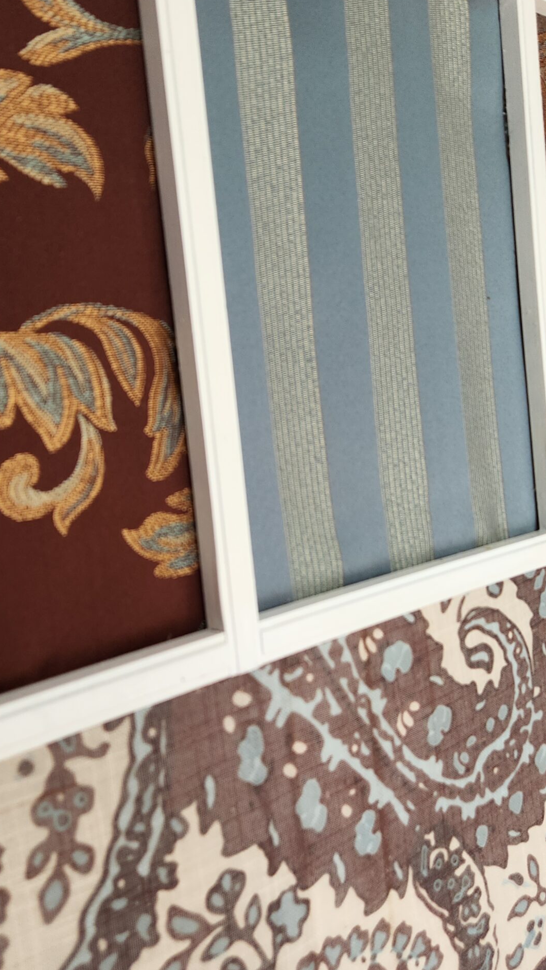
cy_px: 487
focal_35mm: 34
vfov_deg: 58.0
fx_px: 875
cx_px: 298
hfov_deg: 34.6
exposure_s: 1/180
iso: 160
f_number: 1.8
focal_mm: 5.4
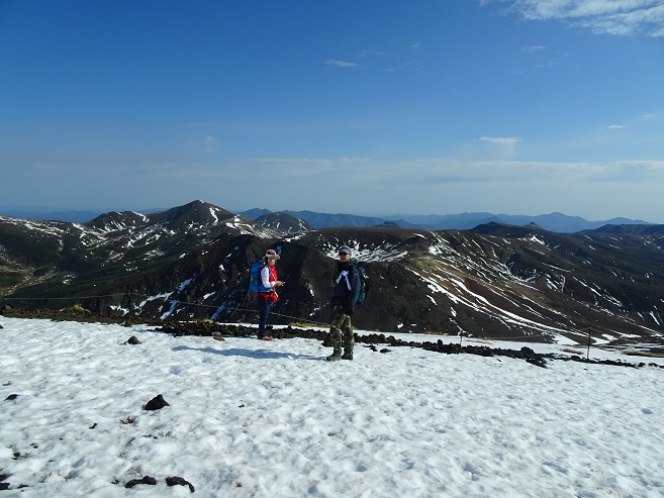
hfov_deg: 71.6
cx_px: 332
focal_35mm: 24
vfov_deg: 56.8
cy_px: 249
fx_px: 460
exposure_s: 1/2000
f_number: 3.5
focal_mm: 4.1
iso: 80
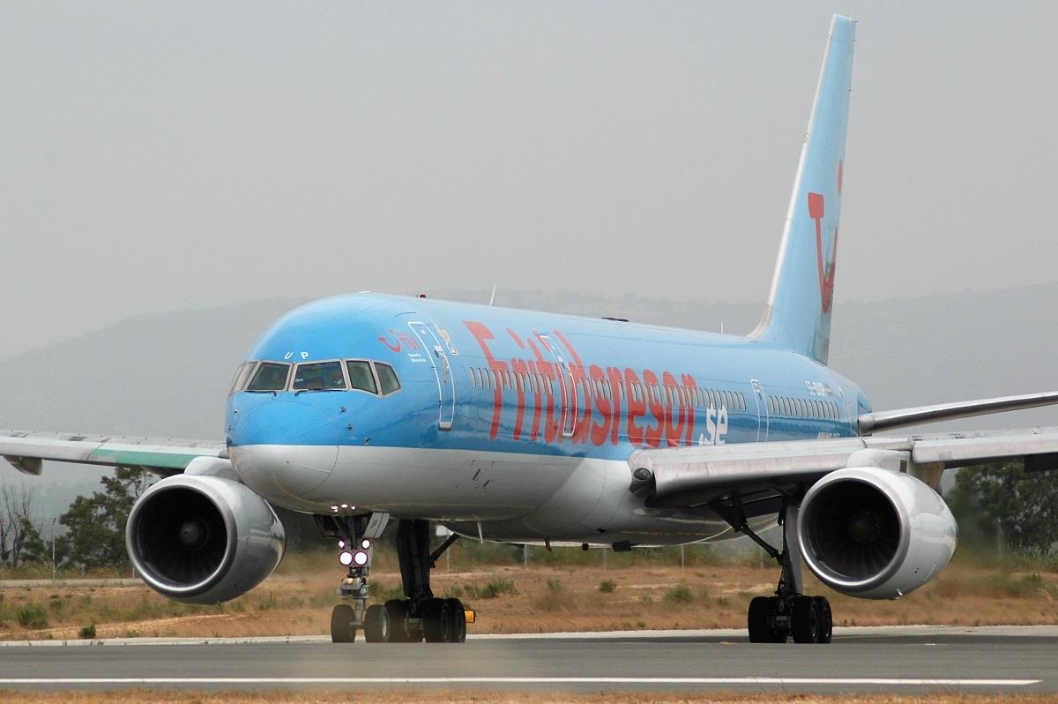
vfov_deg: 4.8
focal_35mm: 285
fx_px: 8369
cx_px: 529
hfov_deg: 7.2
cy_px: 352
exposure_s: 1/640
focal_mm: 190
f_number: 6.3
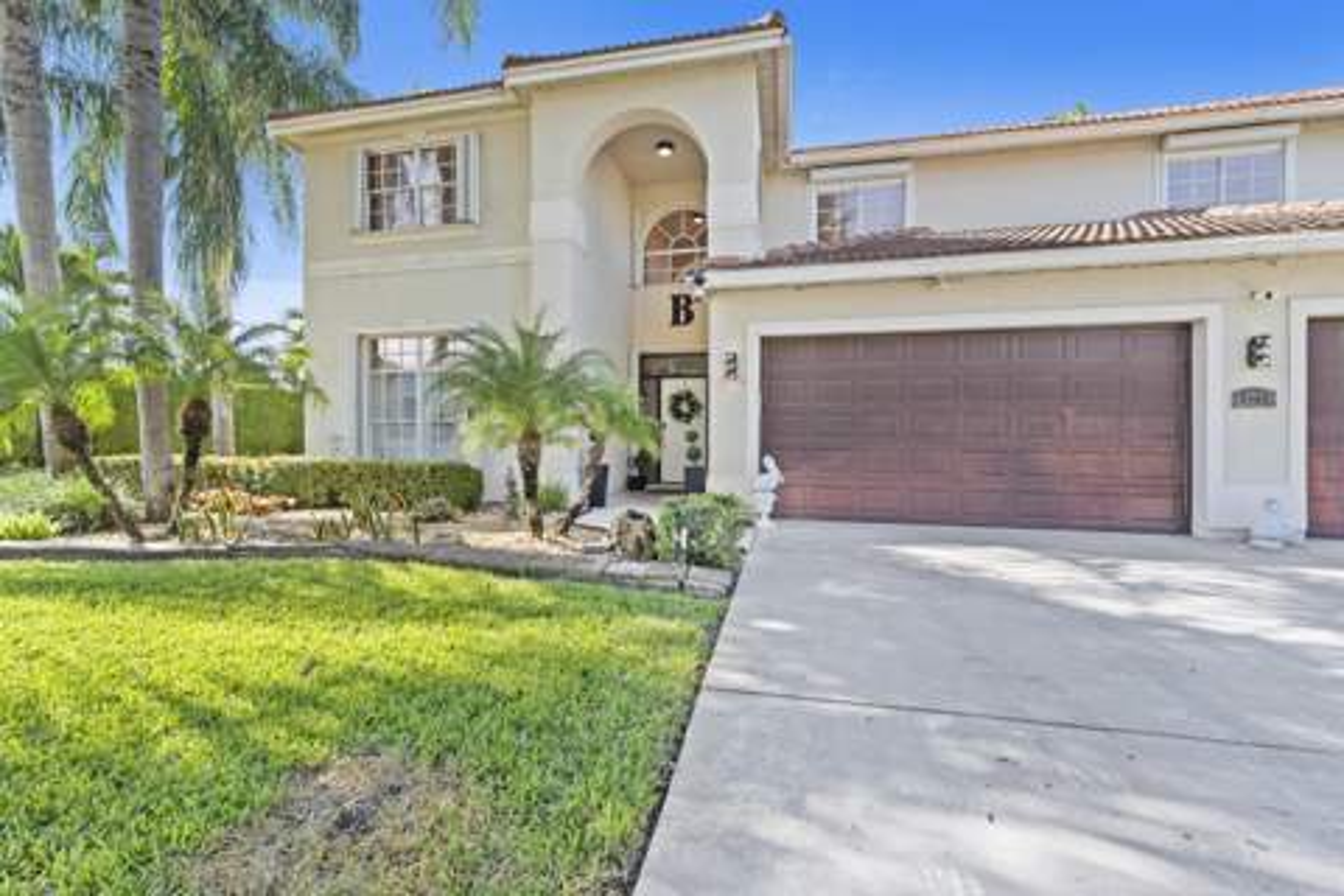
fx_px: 523
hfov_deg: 104.3
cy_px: 448
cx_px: 672
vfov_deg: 81.2
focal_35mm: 14
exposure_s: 1/80
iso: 250
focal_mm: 14
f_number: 9
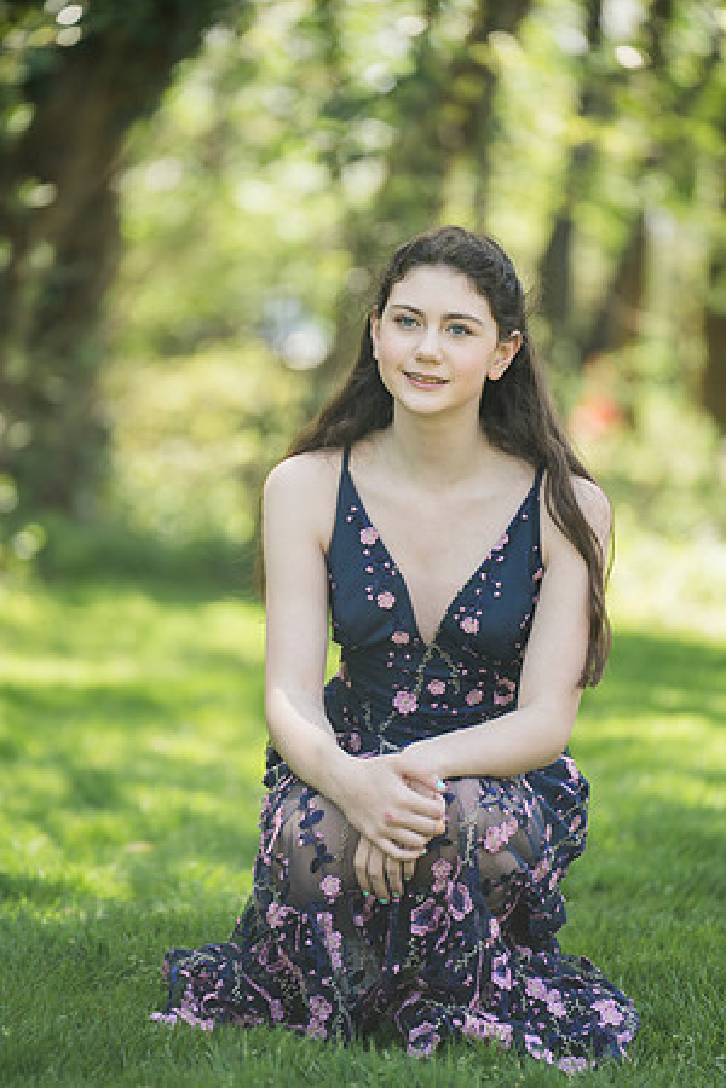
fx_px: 4083
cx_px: 363
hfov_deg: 10.2
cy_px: 544
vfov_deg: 15.2
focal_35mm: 135
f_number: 2.8
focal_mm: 135
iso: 100
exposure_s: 1/320
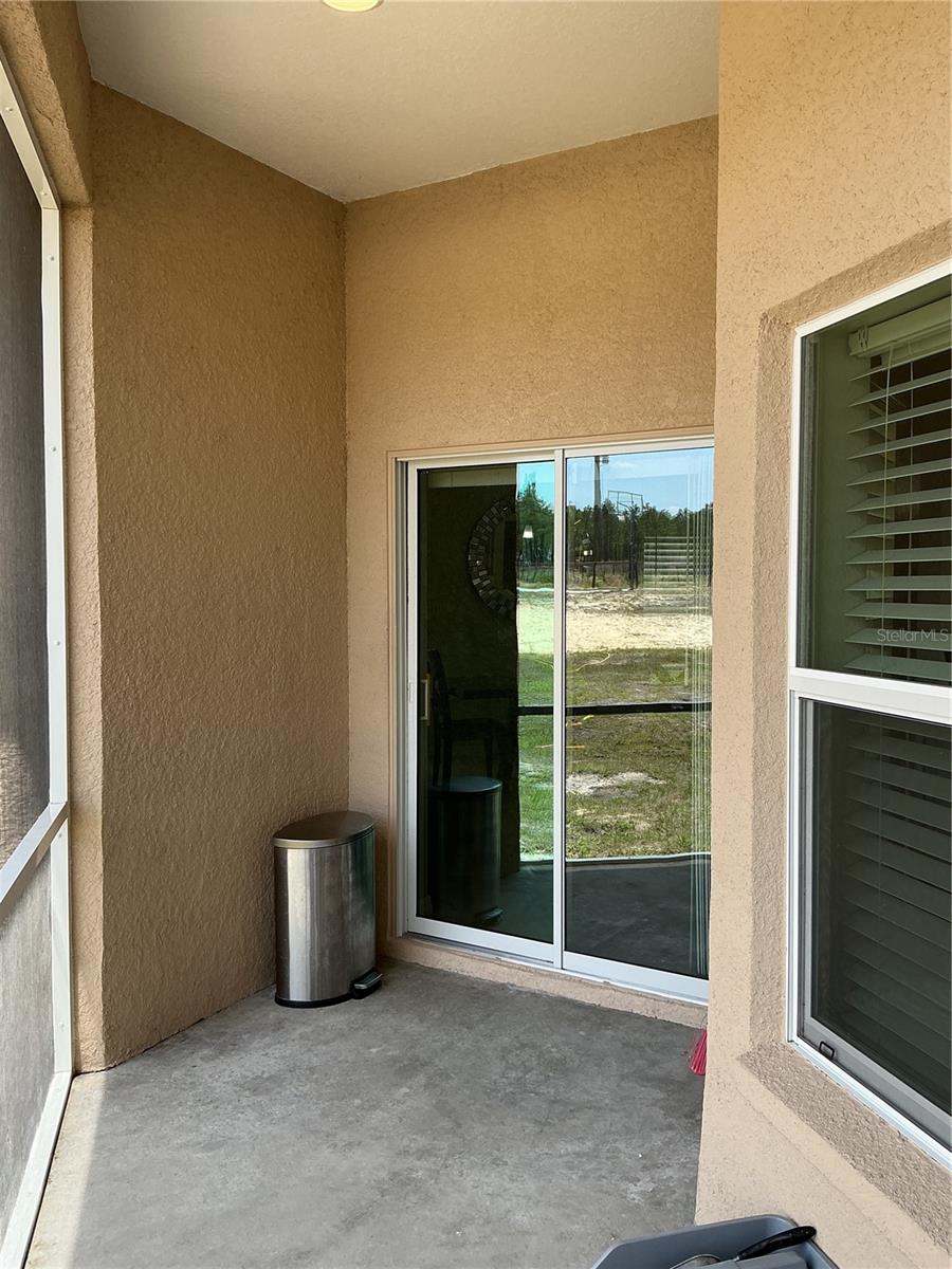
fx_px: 1063
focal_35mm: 29
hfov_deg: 48.2
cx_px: 476
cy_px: 634
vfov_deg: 61.7
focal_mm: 3
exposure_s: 1/146
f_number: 1.8
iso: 20
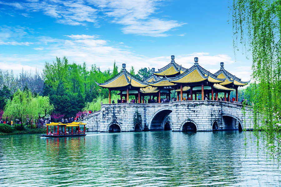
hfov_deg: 31.0
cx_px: 140
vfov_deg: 20.9
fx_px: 507
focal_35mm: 65
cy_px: 94
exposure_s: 1/100
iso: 200
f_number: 7.1
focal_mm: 65
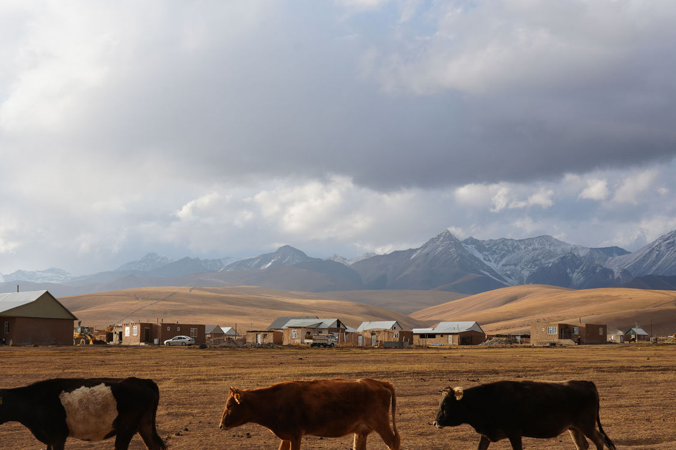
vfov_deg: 23.7
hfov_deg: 34.9
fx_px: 1070
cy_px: 291
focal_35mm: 57
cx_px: 269
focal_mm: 40
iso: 100
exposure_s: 1/125
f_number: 9
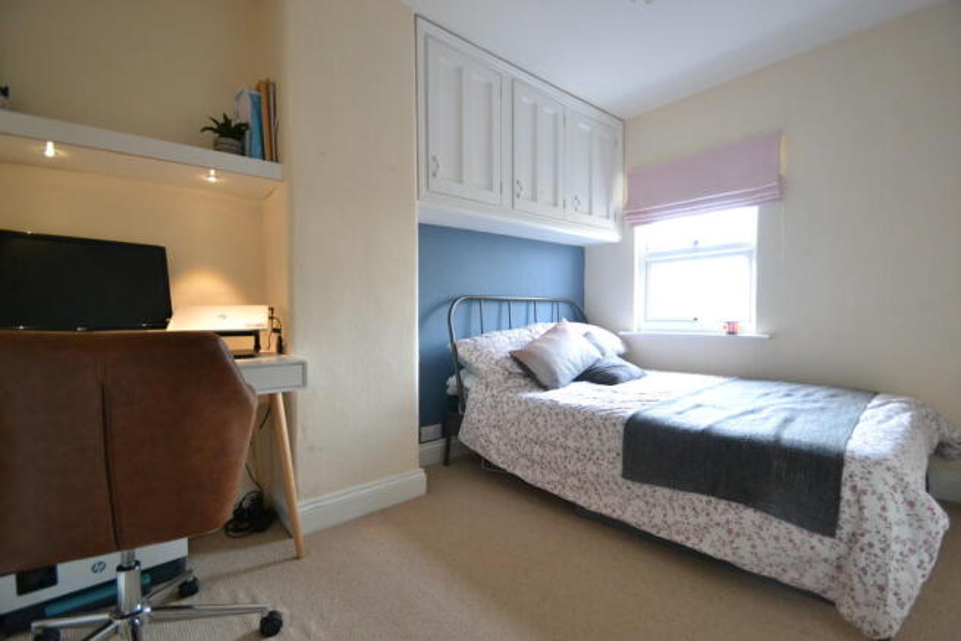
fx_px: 400
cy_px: 320
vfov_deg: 77.4
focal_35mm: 15
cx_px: 480
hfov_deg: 100.4
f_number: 3.5
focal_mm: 10
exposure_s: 1/60
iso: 1250
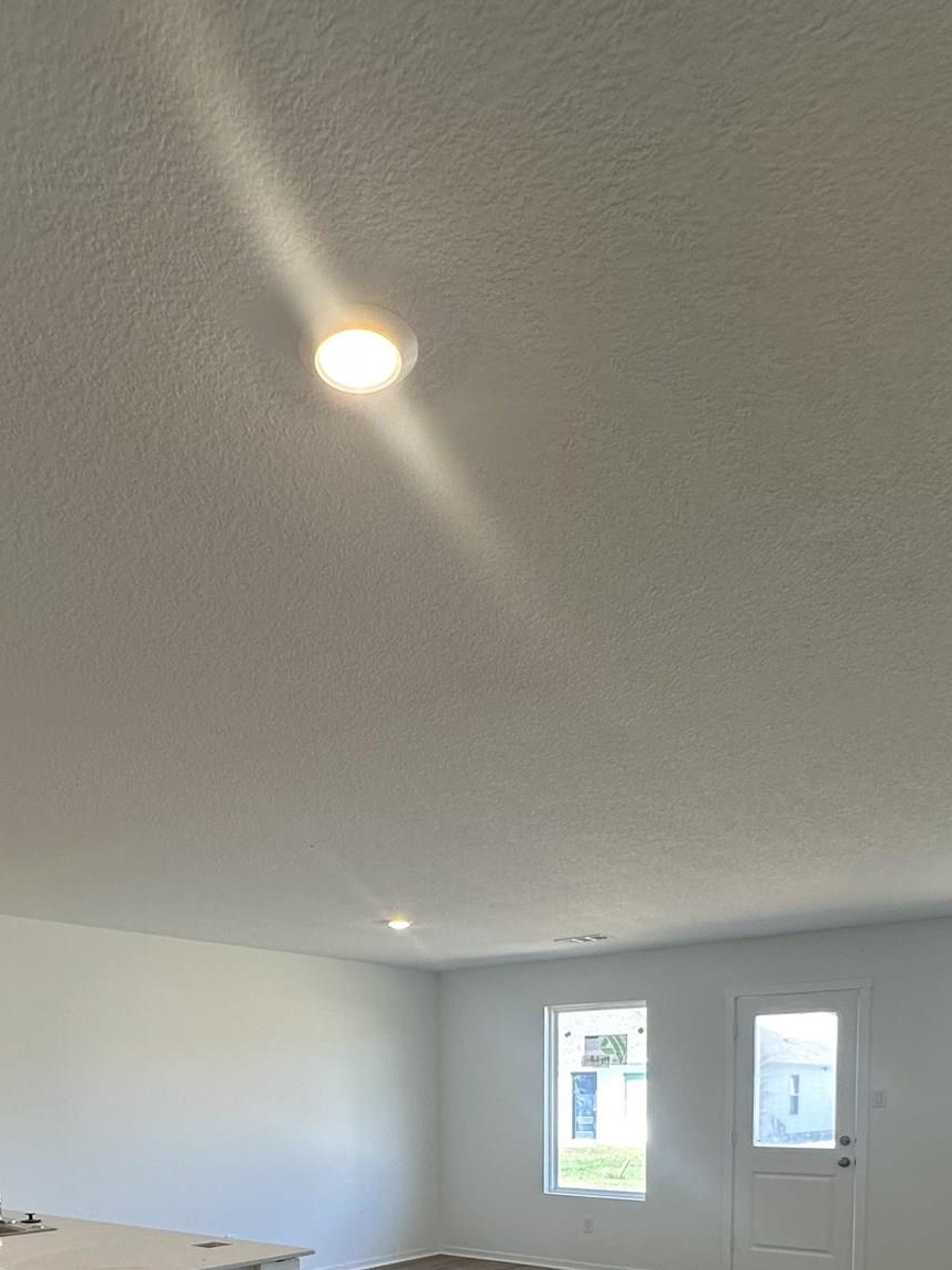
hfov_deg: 49.5
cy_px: 1158
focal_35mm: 28
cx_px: 390
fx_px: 1027
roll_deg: -0.4
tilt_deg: -4.0
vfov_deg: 54.7
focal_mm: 2.22
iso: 100
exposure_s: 1/120
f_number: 2.2
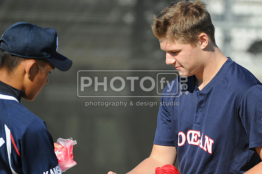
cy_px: 87
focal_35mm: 450
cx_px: 131
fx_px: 3270
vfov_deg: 3.0
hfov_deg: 4.6
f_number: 4
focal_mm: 300
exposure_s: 1/1600
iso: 200
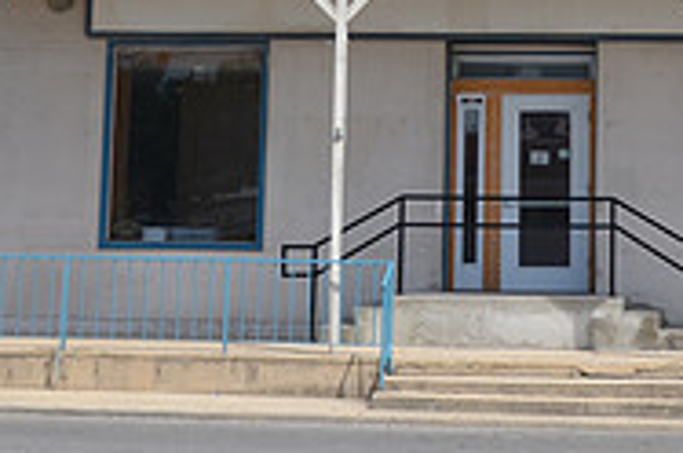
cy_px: -186
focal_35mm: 98
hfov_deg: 20.7
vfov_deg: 13.3
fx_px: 1848
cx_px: 530
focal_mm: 21
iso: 100
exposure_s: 1/320
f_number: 8
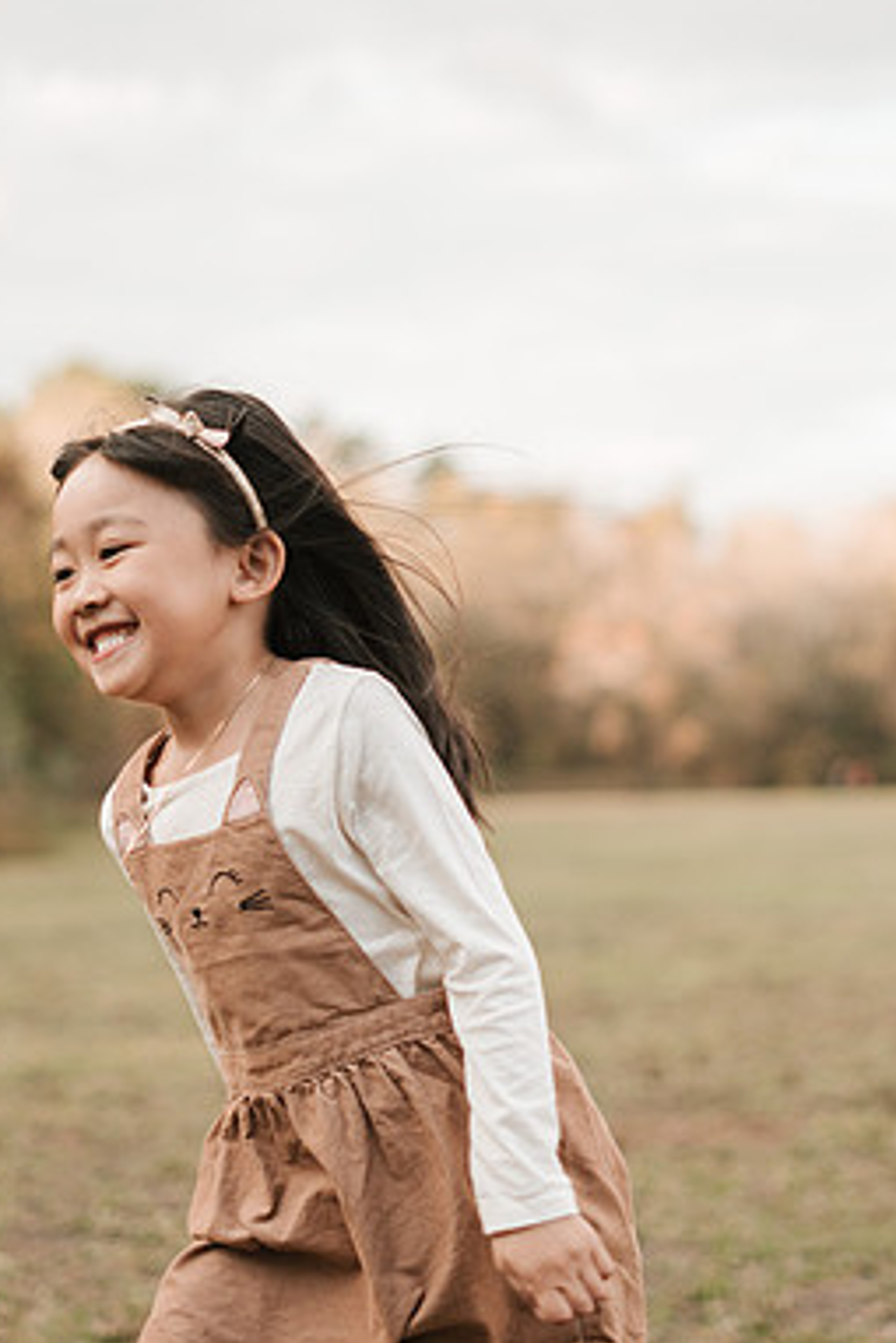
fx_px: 3058
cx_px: 510
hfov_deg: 16.7
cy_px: 669
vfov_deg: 24.8
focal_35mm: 82
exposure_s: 1/1000
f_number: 2
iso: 200
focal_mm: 50
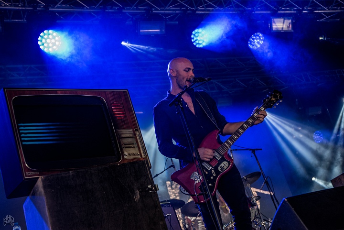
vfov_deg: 22.7
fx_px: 574
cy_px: 115
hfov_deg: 33.4
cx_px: 172
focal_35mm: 60
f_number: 4.5
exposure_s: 1/100
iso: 400
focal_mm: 60
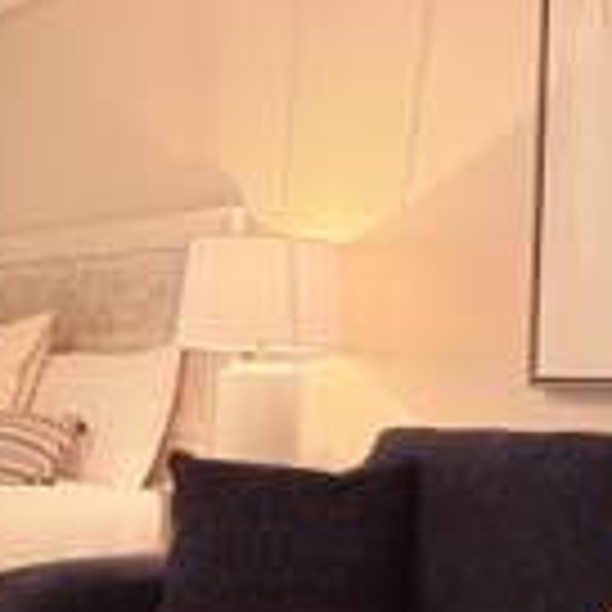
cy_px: 475
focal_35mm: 75
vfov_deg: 22.8
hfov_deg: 22.2
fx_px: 1500
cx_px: 4
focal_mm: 6.76
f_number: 1.78
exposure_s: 1/60
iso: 160
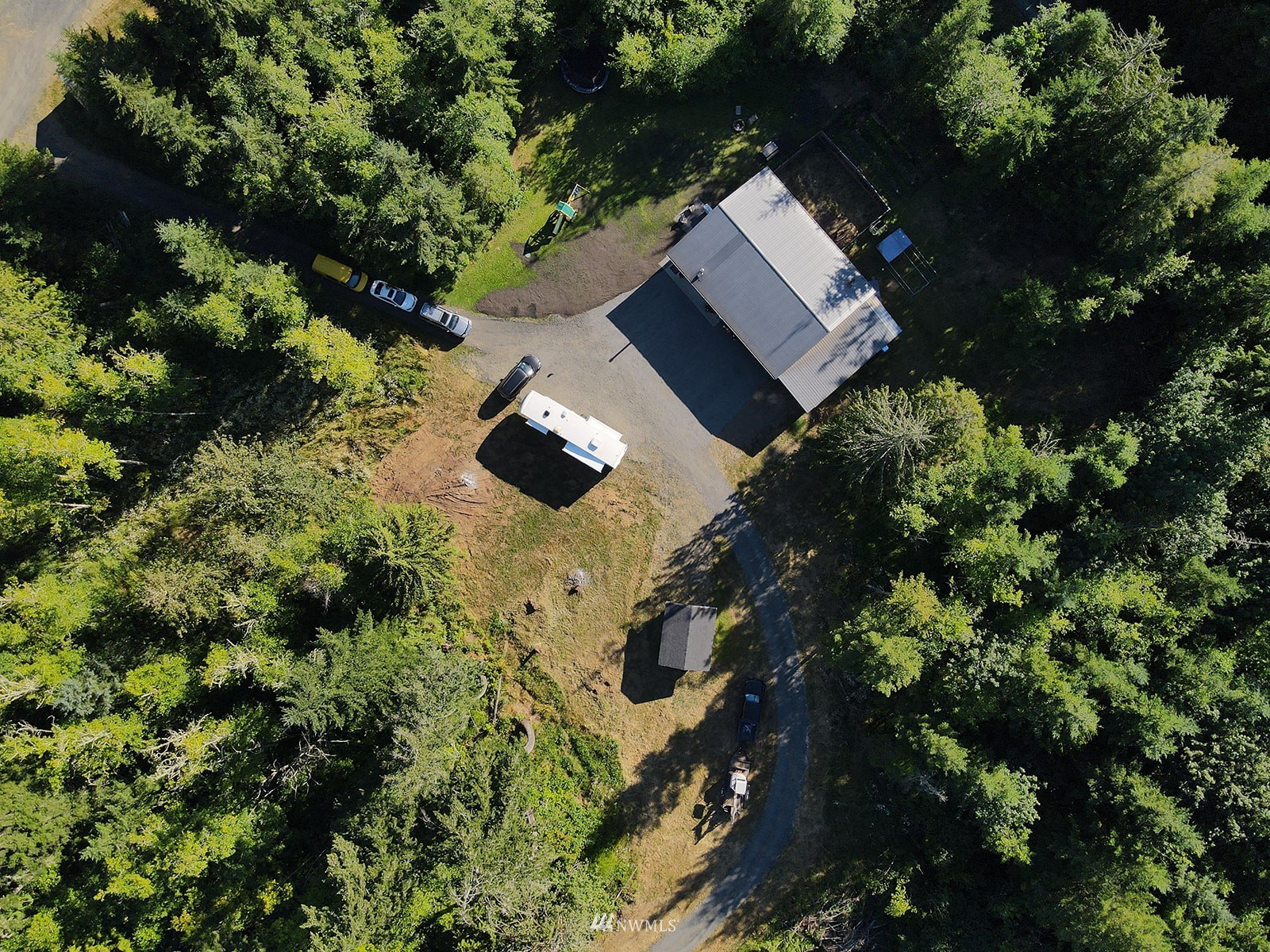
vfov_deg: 56.8
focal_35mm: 24
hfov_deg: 71.6
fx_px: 881
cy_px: 476
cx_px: 635
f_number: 2.8
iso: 100
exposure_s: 1/640
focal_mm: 4.5
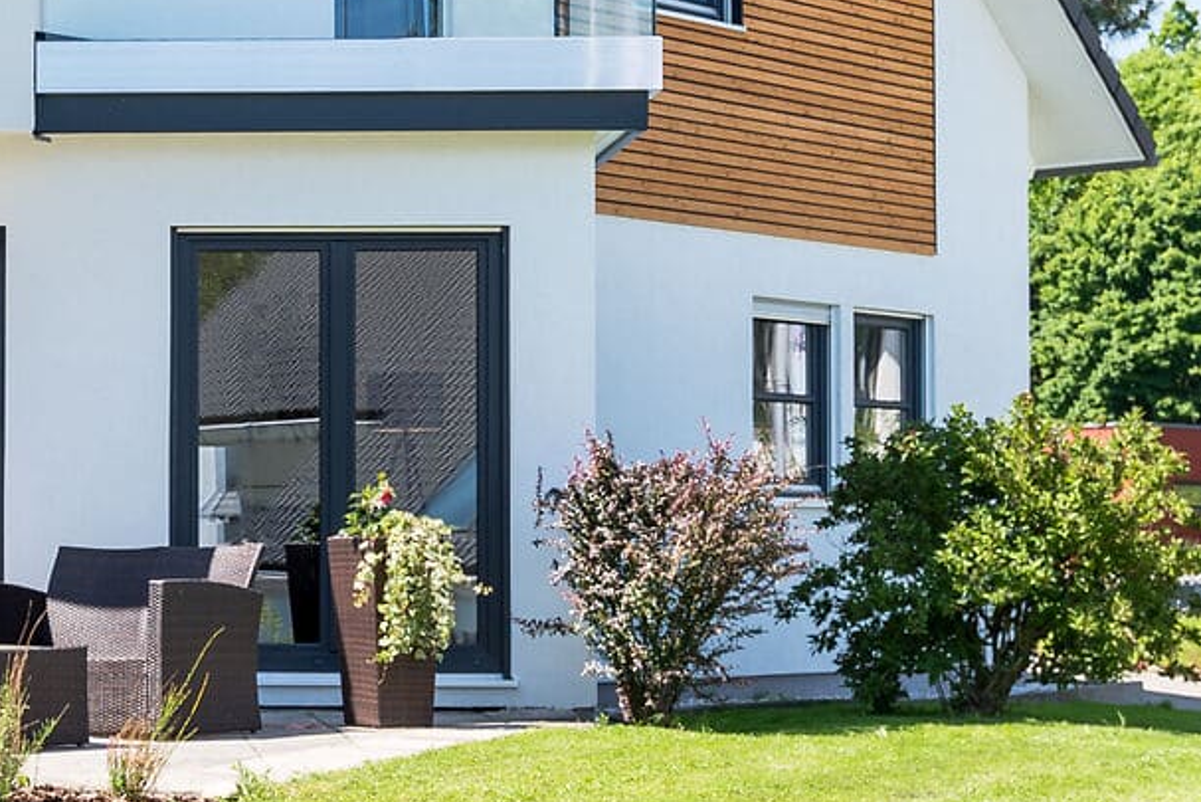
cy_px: 117
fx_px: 2970
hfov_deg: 21.5
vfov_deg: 15.2
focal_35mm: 89
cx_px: -184
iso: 100
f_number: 8
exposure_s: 1/200
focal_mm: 30
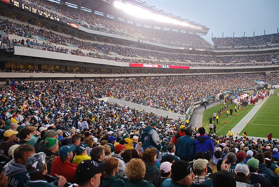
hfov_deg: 67.3
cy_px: 94
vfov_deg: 48.1
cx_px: 140
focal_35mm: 27
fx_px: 210
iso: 200
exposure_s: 1/60
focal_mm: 18
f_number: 4
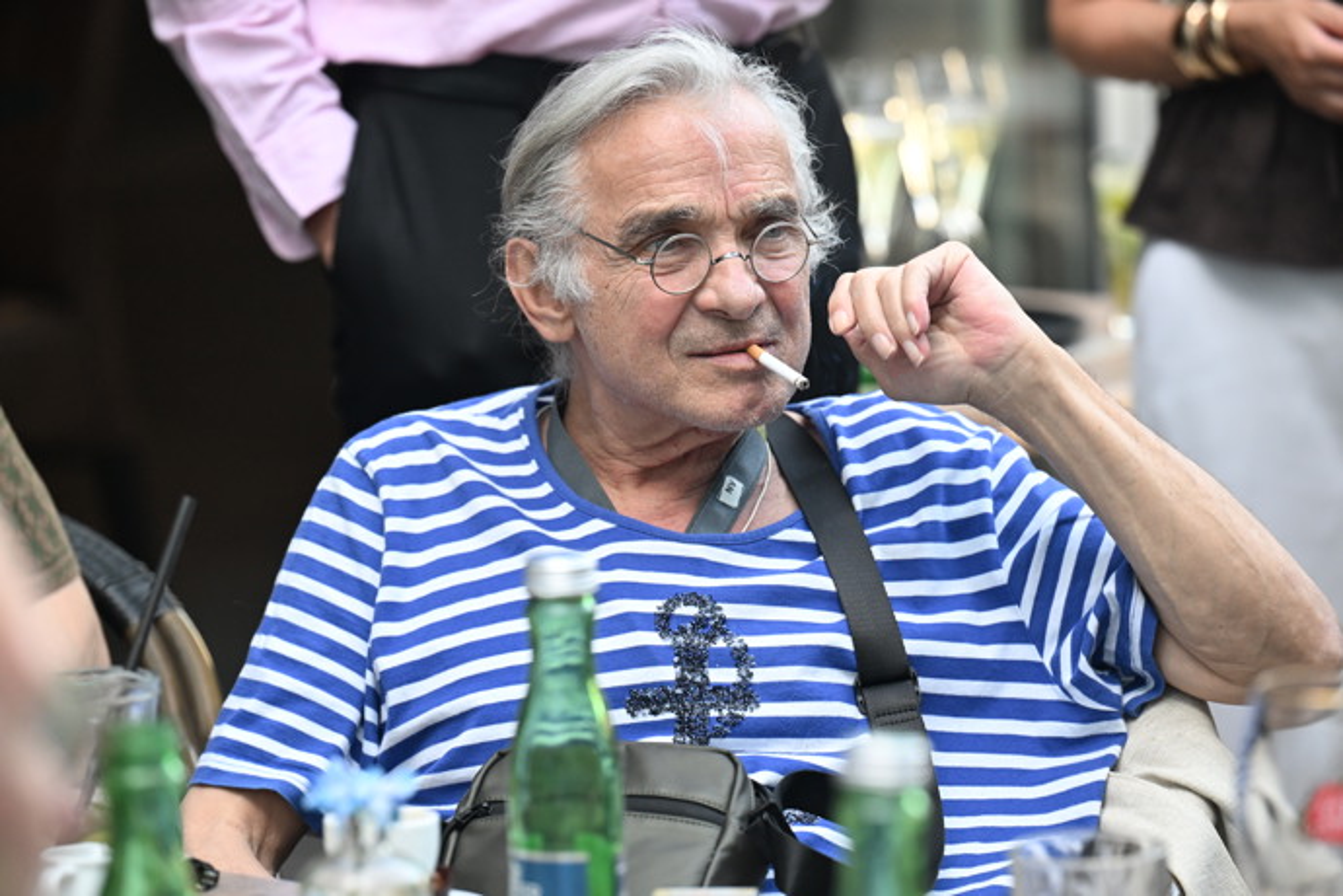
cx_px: 672
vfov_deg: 7.8
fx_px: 6528
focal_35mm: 175
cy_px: 448
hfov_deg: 11.7
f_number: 4
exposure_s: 1/640
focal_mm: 175
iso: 2000
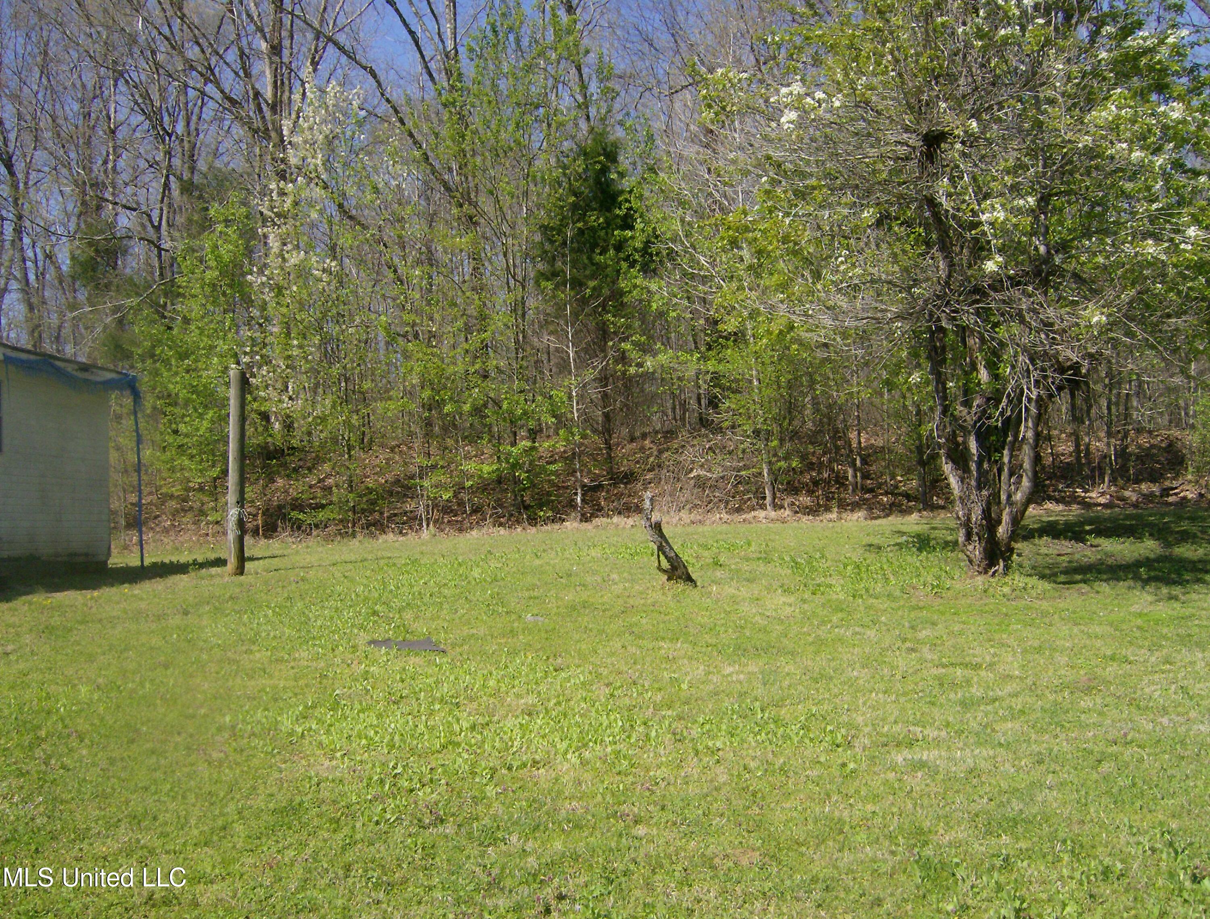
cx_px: 605
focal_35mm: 36
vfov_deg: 40.0
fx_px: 1264
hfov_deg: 51.1
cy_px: 460
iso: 100
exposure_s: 1/539
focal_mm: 6
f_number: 4.7
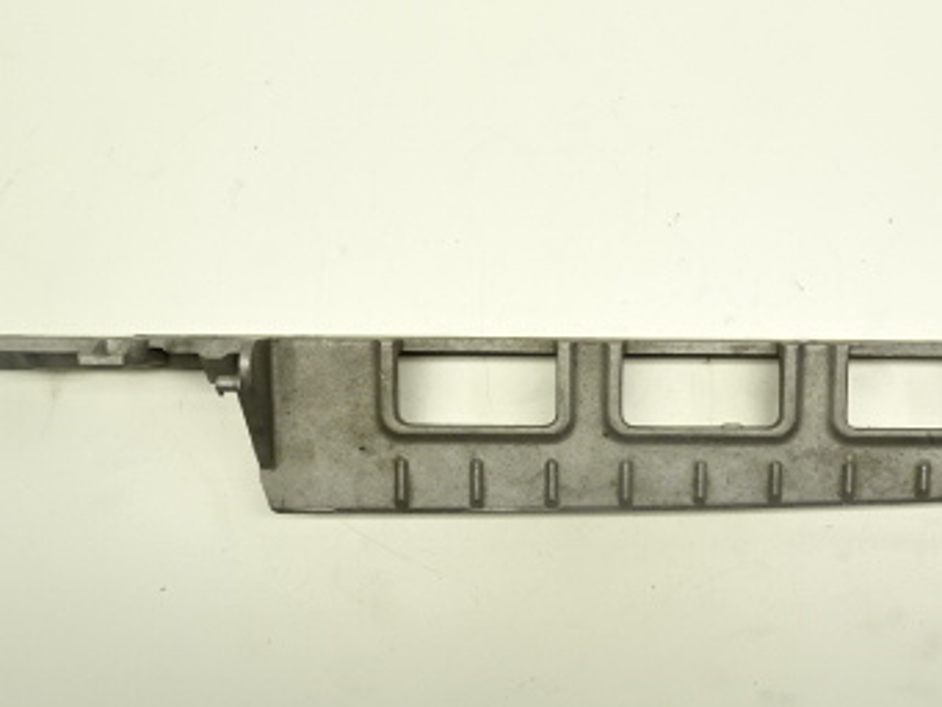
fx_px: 1225
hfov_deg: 41.6
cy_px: 387
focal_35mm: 45
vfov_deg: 32.2
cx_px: 619
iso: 80
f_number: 3.5
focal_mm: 4.1
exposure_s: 1/40
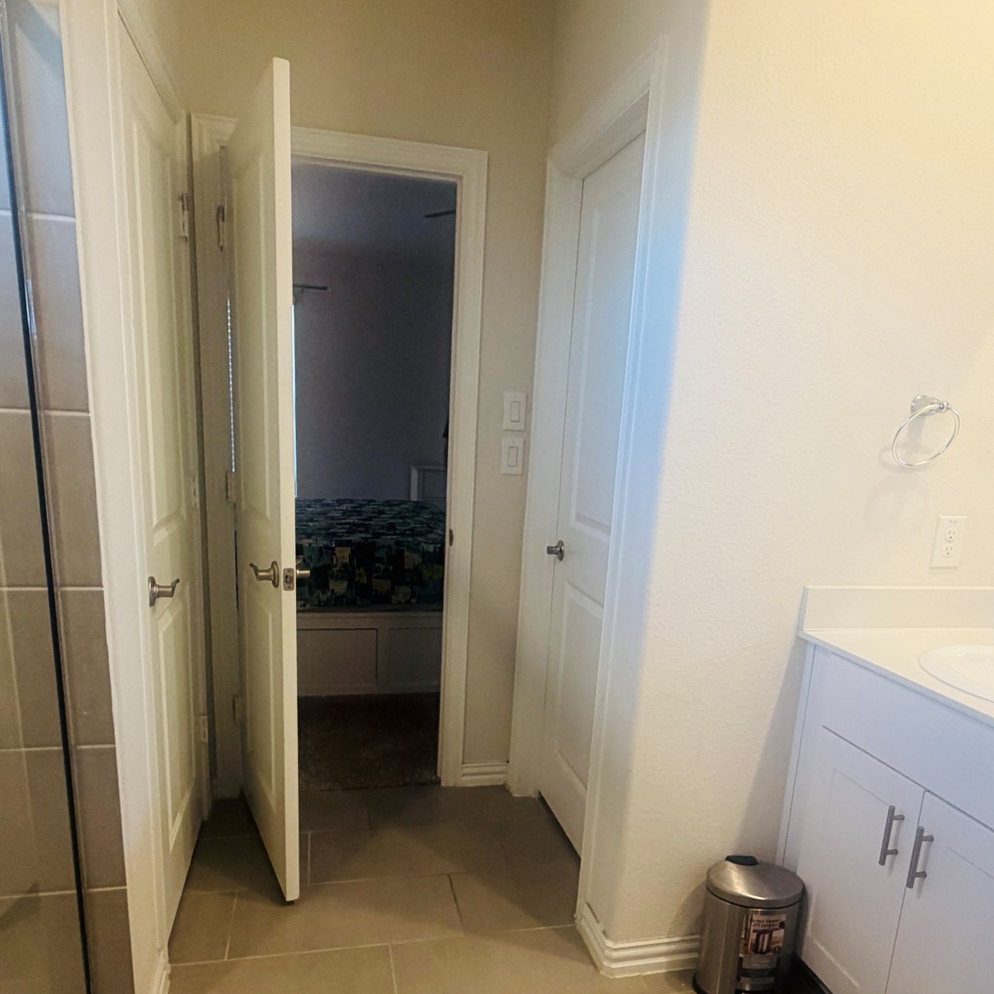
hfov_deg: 62.9
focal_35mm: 25
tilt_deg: -13.4
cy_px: 623
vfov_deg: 62.0
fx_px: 812
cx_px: 516
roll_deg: -3.2
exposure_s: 1/60
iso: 160
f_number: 2.2
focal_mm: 2.22
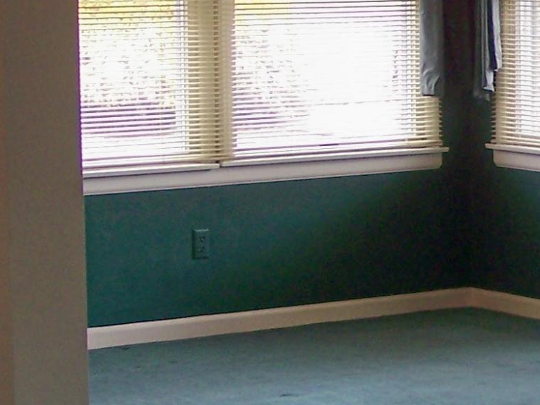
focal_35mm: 149
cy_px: 205
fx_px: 2325
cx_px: 564
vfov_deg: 10.0
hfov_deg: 13.0
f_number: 2.8
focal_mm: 6.3
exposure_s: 1/25
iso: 64
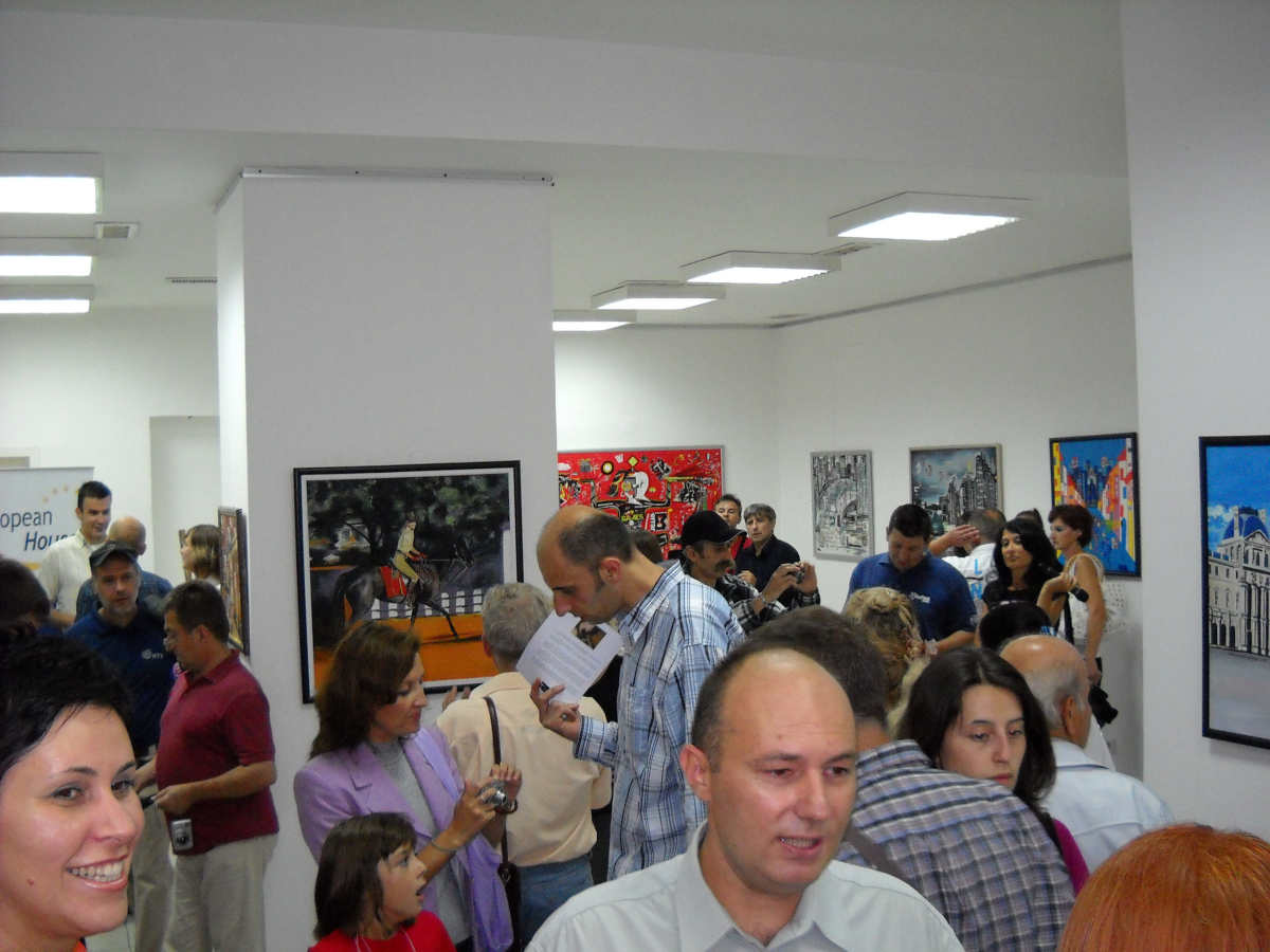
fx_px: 1504
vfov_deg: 35.1
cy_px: 476
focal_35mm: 41
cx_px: 635
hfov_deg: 45.8
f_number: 3.1
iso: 400
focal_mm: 6.72
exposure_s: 1/47
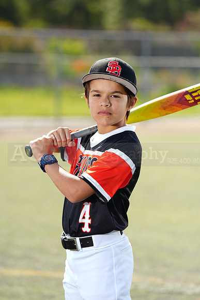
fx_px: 1641
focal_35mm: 197
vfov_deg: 10.4
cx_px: 100
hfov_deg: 7.0
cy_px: 150
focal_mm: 197
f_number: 4.5
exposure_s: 1/250
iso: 64
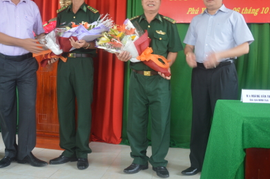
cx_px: 120
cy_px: 54
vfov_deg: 34.5
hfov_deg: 50.7
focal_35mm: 38
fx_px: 284
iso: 200
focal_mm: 18
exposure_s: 1/20
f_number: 3.5
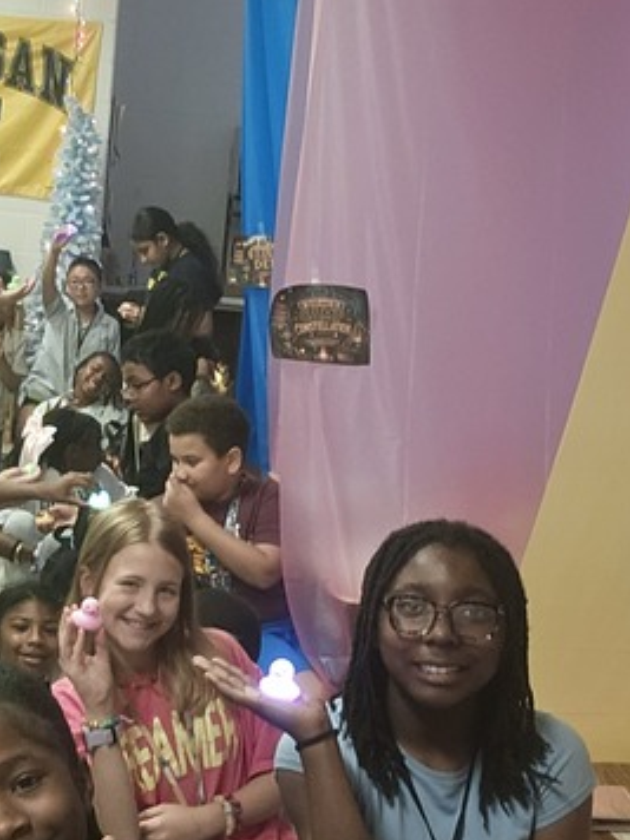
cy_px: 521
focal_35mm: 72
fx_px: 1747
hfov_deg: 20.4
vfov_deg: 27.0
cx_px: 224
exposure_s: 1/40.1
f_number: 2.2
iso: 500
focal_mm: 3.3
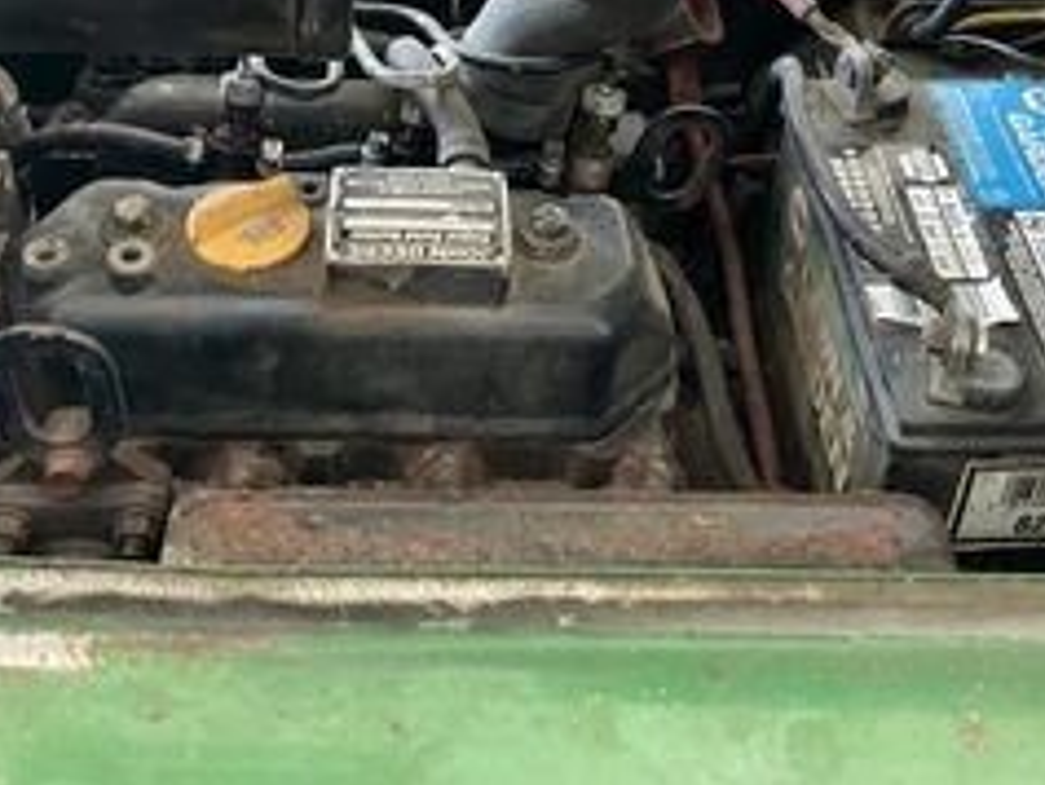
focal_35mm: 49
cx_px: 489
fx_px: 1480
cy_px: 150
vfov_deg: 29.0
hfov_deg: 38.9
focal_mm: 3
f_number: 1.8
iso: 64
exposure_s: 1/70
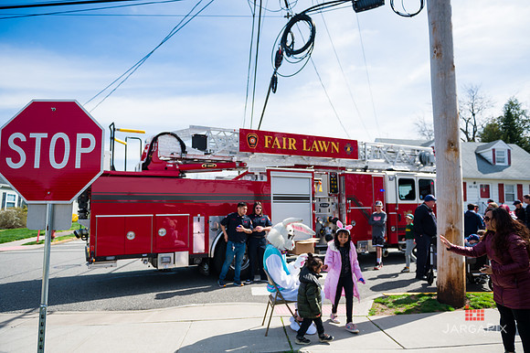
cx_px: 265
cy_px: 176
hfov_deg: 73.8
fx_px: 353
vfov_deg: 53.1
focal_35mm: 24
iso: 200
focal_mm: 24
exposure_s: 1/3200
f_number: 4
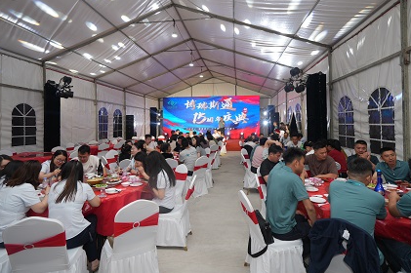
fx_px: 217
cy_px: 121
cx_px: 215
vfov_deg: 64.3
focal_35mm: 19
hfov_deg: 86.9
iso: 500
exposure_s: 1/100
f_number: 4
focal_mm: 16
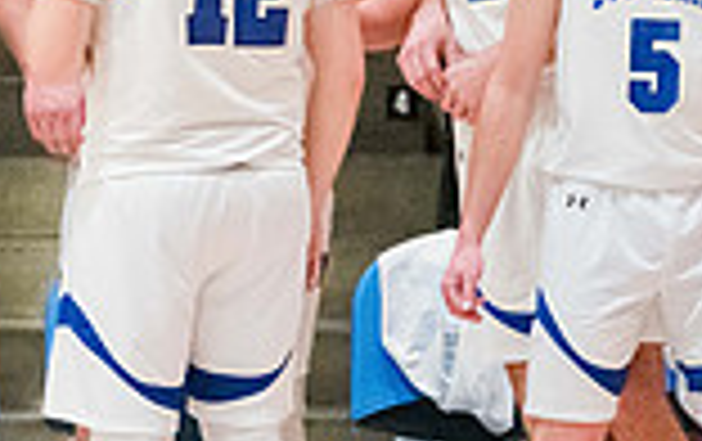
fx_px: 10154
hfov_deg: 3.9
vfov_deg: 2.5
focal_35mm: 530
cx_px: -387
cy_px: -20
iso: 20000
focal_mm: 140
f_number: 2.8
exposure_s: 1/1000
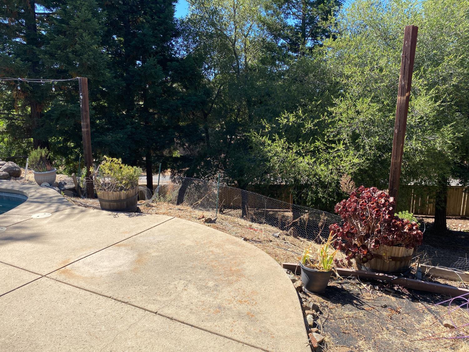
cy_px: 176
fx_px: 352
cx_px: 234
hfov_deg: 67.3
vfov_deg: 53.1
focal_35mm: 26
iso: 32
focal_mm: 4.25
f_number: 1.8
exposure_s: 1/1447
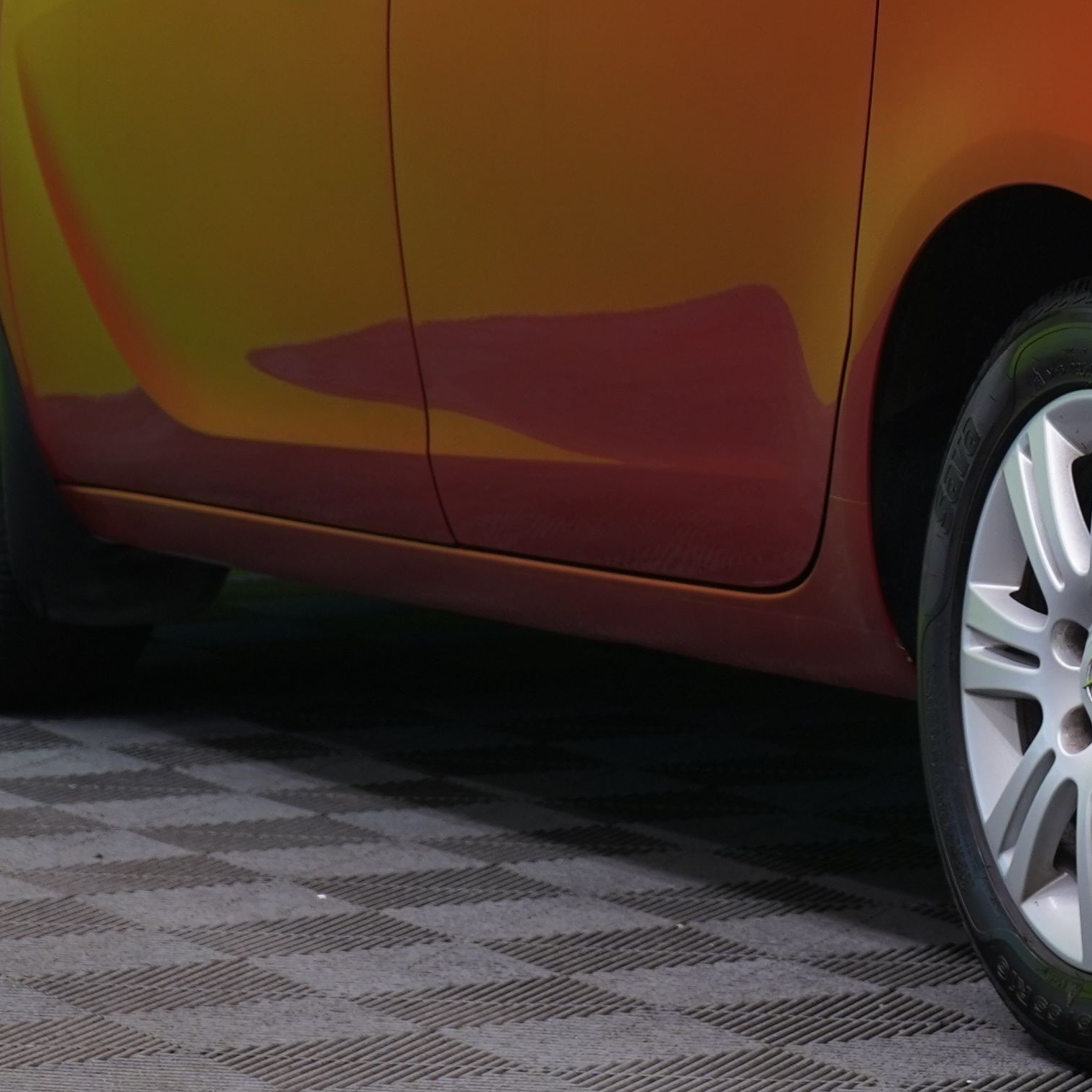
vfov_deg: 8.3
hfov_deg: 8.3
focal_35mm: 208
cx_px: 1490
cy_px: -137
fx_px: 7424
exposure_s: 1/25
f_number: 5.6
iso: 400
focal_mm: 62
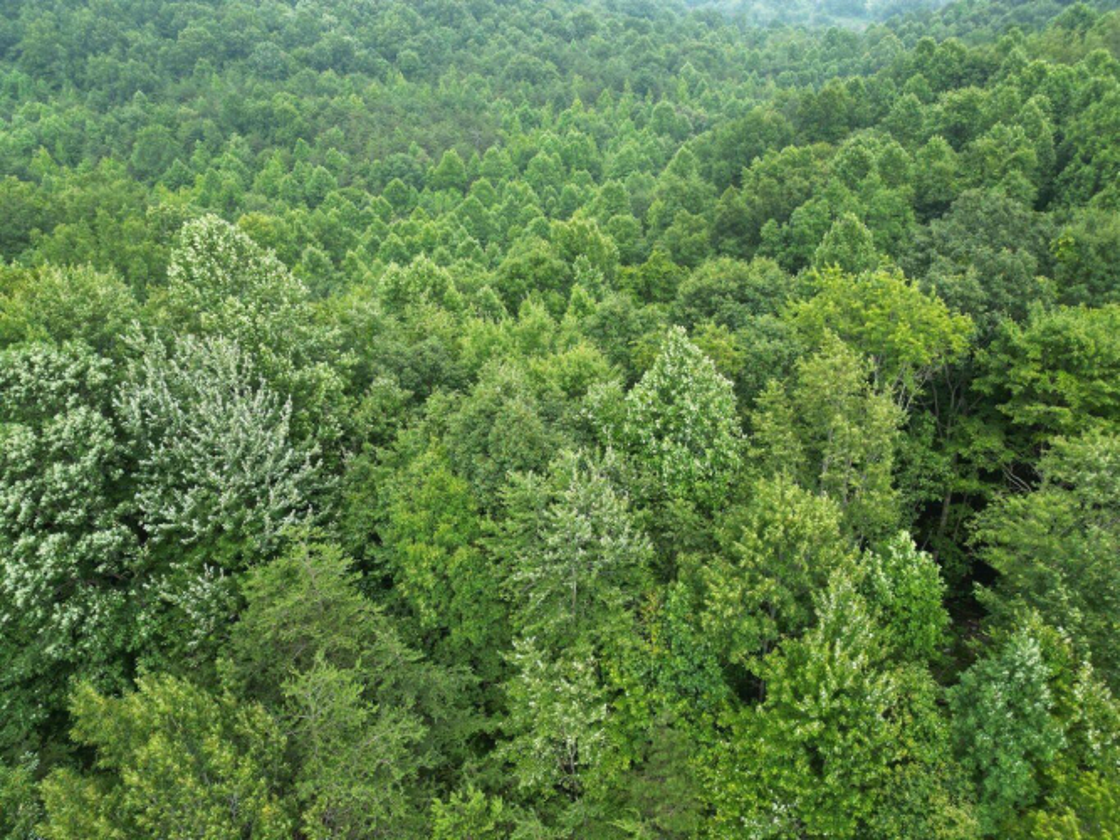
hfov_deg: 71.6
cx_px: 560
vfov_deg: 56.8
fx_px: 776
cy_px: 420
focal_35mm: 24
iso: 100
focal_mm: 6.72
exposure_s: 1/640
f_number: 1.7
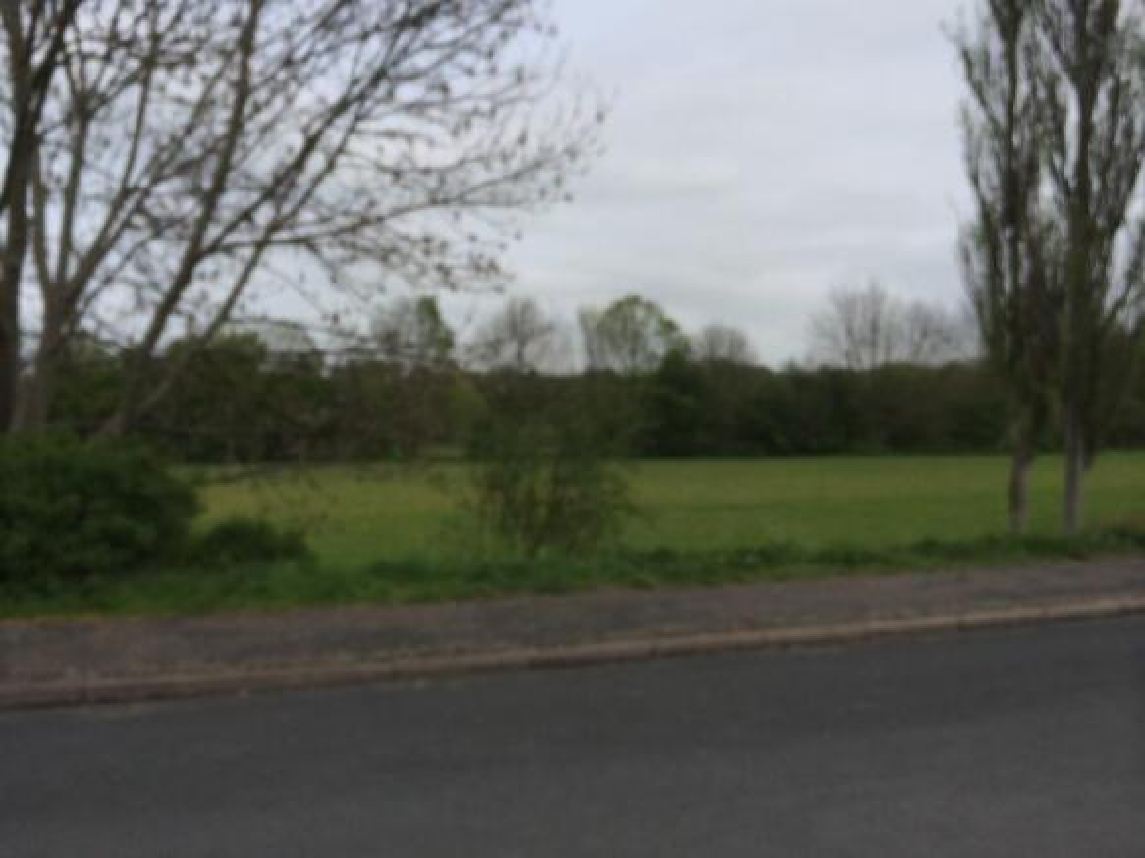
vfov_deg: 46.8
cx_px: 572
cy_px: 429
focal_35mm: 30
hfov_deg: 60.0
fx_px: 992
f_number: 2.2
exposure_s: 1/2283
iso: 32
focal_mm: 4.12
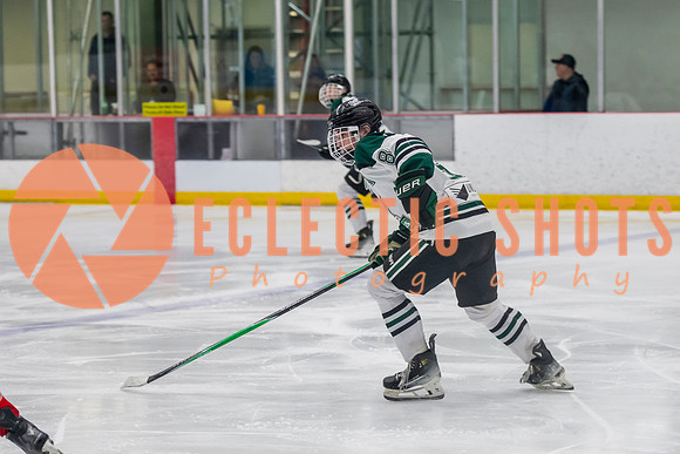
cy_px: 265
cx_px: 366
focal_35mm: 149
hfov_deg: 13.8
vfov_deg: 9.2
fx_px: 2809
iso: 2000
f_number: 3.2
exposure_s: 1/640
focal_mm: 90
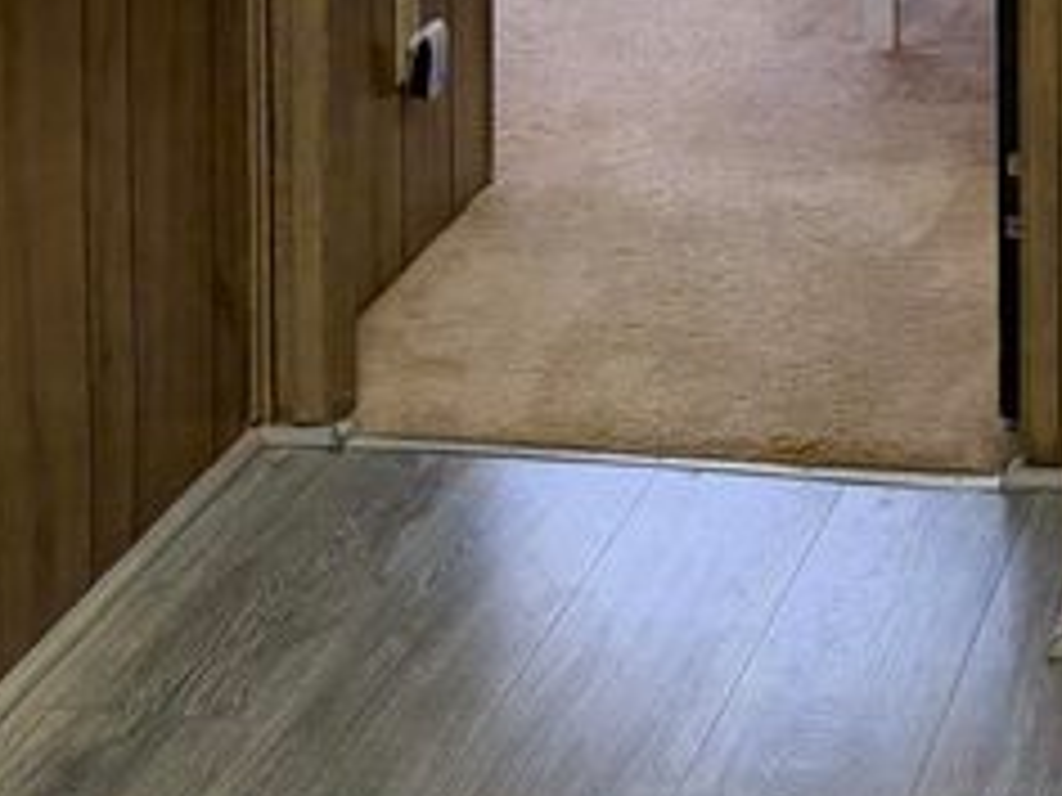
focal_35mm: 122
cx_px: 1012
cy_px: -643
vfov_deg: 11.3
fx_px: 3743
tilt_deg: -5.0
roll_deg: +0.5
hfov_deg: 15.9
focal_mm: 6.76
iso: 250
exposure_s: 1/60
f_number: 1.78
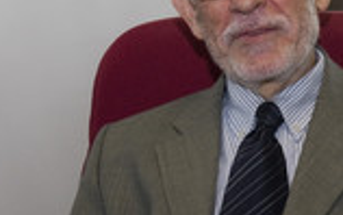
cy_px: 128
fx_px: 1216
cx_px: 402
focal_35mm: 130
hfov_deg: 15.5
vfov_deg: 10.1
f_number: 4.5
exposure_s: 1/40
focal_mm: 30
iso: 320
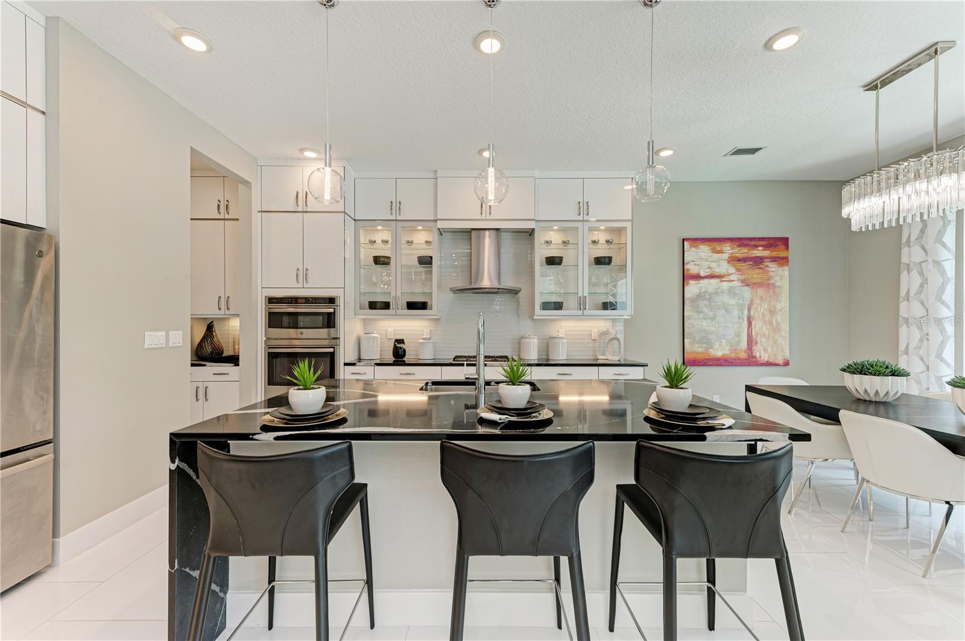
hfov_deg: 104.3
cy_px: 320
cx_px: 482
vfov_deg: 81.1
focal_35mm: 14
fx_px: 375
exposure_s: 1/13
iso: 200
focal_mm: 14
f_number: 9
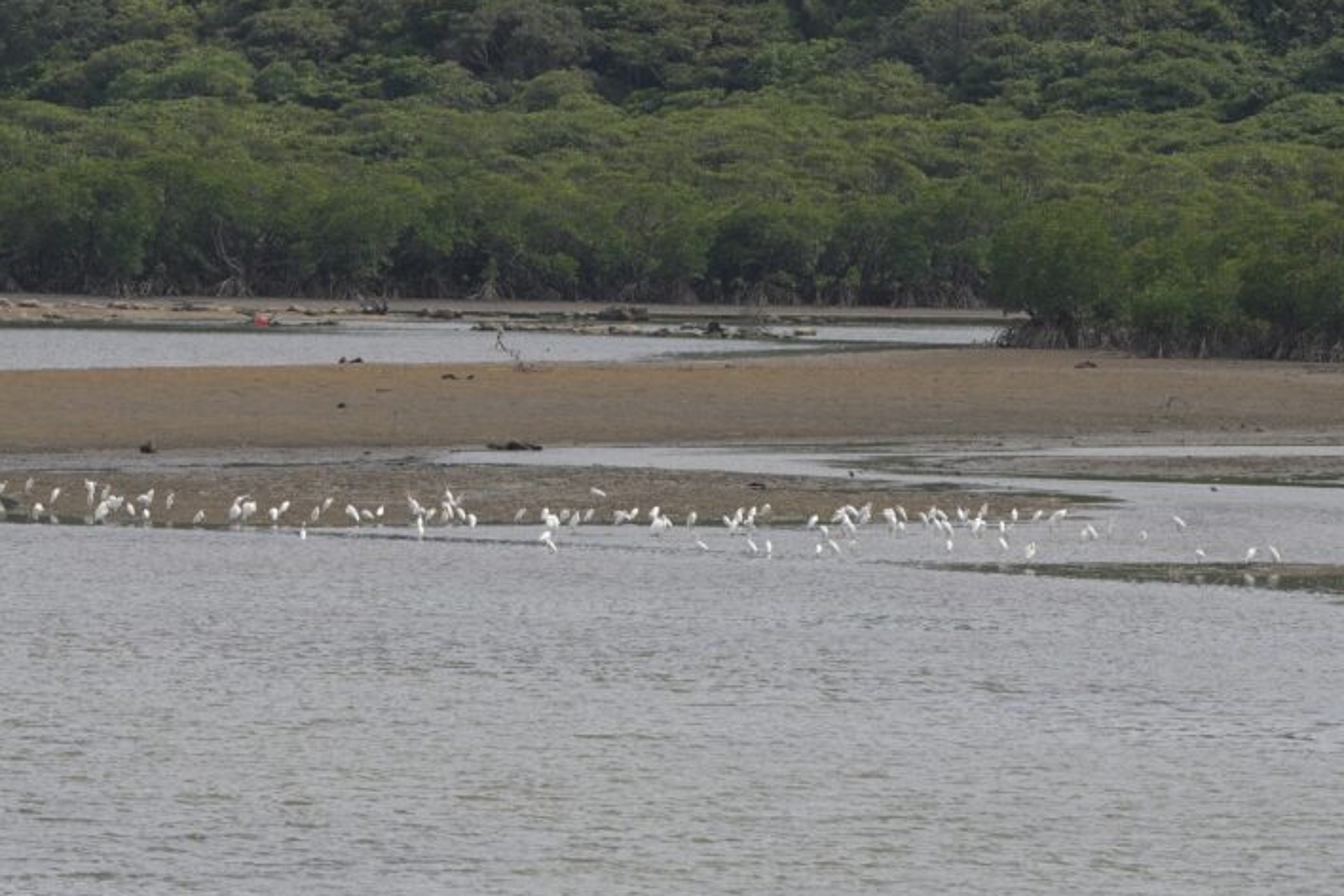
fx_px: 20868
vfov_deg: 2.5
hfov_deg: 3.7
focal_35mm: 559
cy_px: 509
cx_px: 224
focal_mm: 220
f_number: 8
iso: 320
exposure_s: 1/800
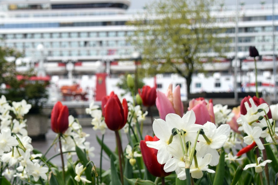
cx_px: 53
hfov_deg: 21.6
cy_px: 130
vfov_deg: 14.7
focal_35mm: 93
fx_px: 718
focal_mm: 32
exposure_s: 1/250
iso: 280
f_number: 8
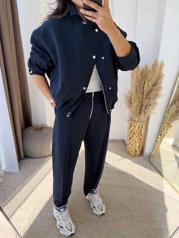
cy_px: 119
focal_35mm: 24
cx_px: 90
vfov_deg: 71.6
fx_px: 165
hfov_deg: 56.8
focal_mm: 6.76
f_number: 1.78
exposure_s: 1/202
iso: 125
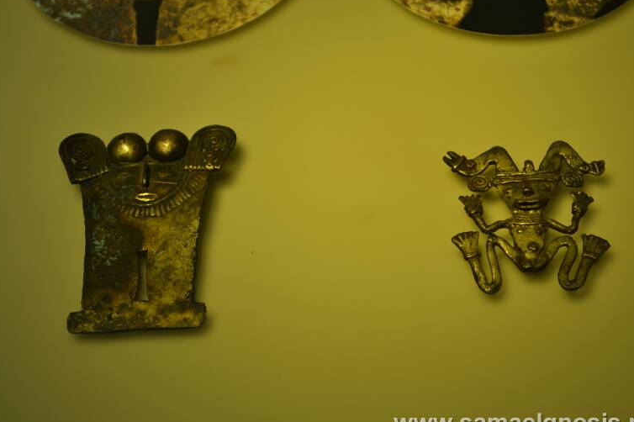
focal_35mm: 88
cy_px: 214
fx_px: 1541
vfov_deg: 15.6
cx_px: 330
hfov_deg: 23.3
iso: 140
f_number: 5.6
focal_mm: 55
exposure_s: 1/15
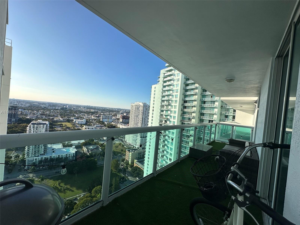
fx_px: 121
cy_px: 112
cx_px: 150
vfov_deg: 85.7
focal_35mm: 14
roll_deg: -5.8
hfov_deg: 102.1
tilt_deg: -1.2
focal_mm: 2.22
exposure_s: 1/2506
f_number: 2.2
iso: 50
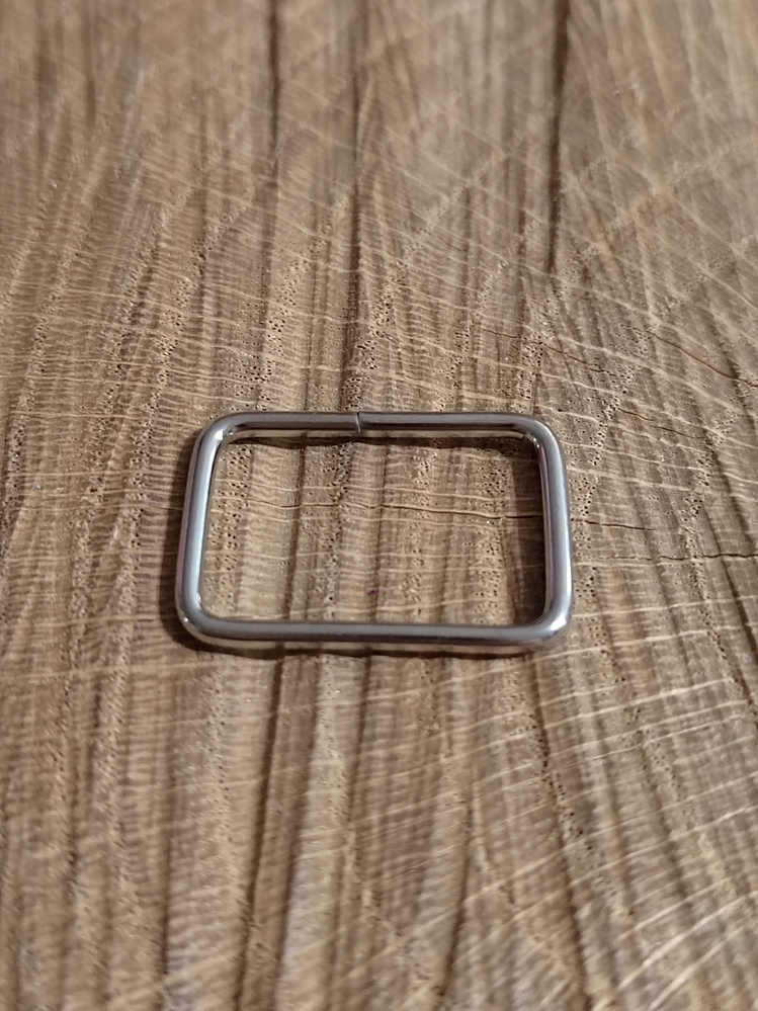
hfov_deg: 31.5
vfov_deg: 41.2
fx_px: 1343
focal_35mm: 46
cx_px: 379
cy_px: 506
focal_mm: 5.52
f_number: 1.9
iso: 3375
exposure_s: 1/33.3
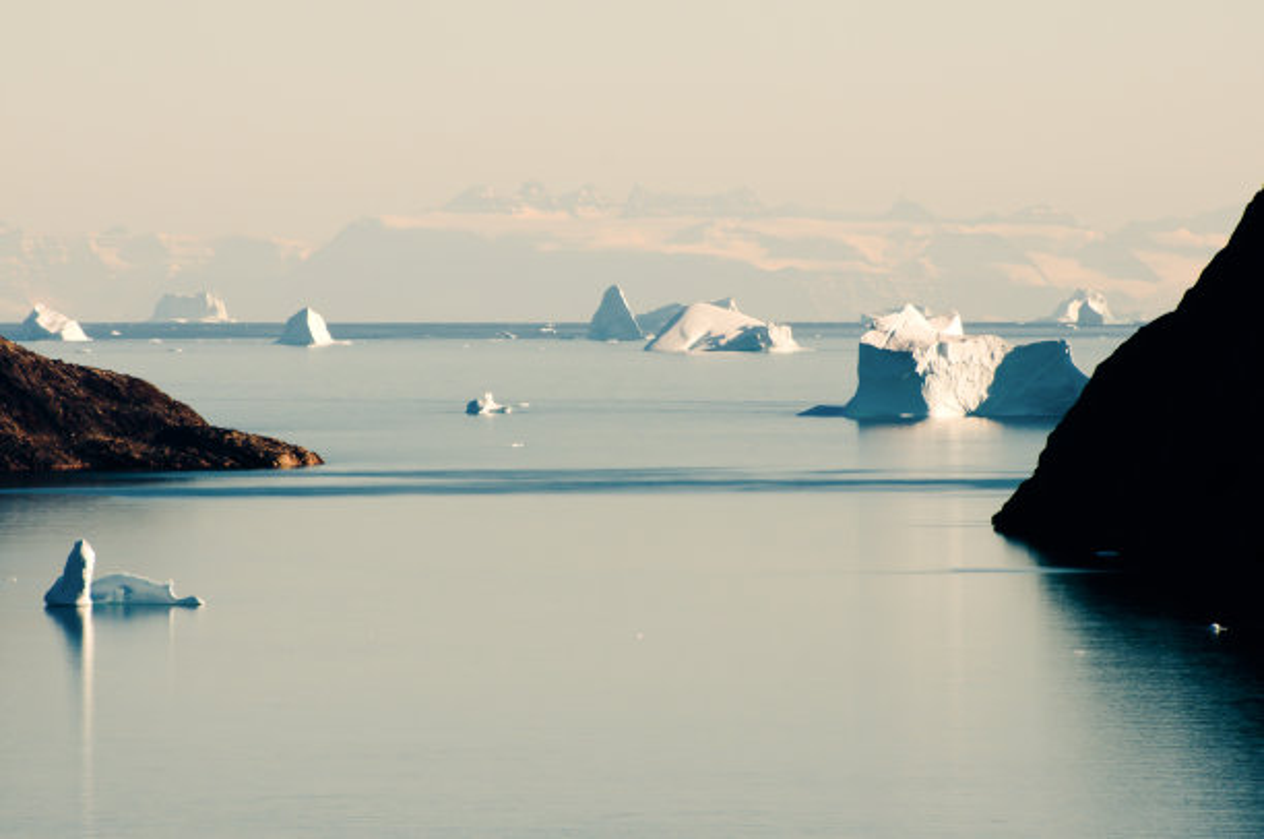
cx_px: 632
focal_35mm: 450
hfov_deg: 4.6
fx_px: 15775
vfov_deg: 3.0
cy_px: 420
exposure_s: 1/1000
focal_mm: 300
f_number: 8
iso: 200
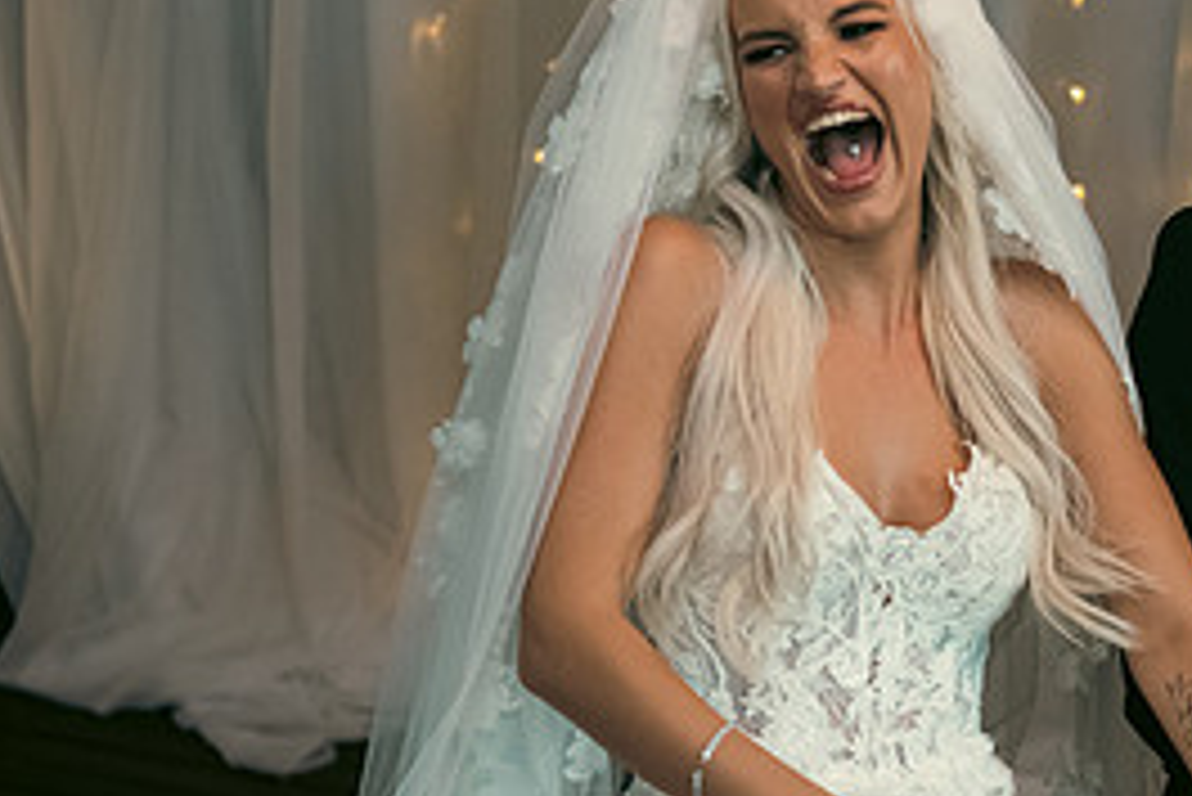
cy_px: 385
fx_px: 4207
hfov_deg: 15.9
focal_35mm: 127
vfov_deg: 10.8
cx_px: 1156
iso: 1250
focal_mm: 58
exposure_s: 1/160
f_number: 3.5
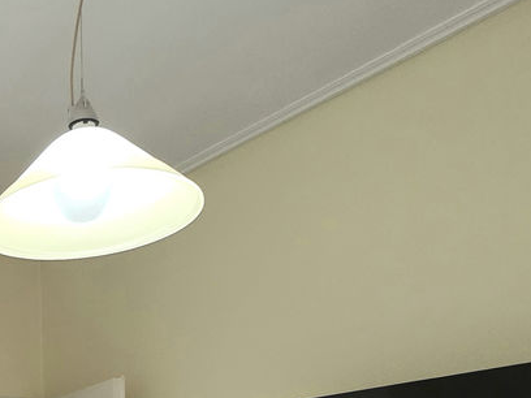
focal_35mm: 51
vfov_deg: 22.8
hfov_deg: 32.3
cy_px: 609
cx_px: -74
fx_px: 782
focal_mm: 2.2
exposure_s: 1/101
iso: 200
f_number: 1.9
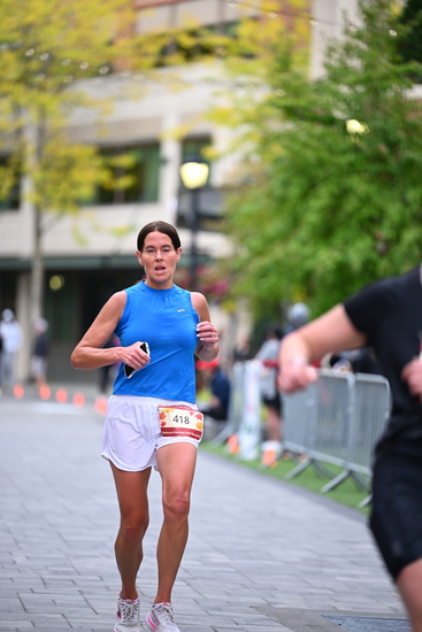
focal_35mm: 165
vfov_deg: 12.4
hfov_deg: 8.3
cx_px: 211
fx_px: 2899
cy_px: 316
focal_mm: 165
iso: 1000
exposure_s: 1/1600
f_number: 2.8
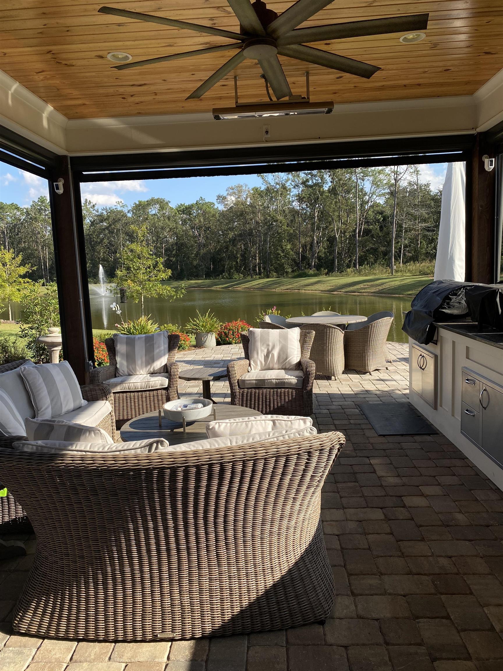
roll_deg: +3.1
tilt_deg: -6.2
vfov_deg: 67.3
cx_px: 252
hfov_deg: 53.1
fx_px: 504
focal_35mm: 26
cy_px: 336
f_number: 1.8
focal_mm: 4.25
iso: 32
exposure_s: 1/1565
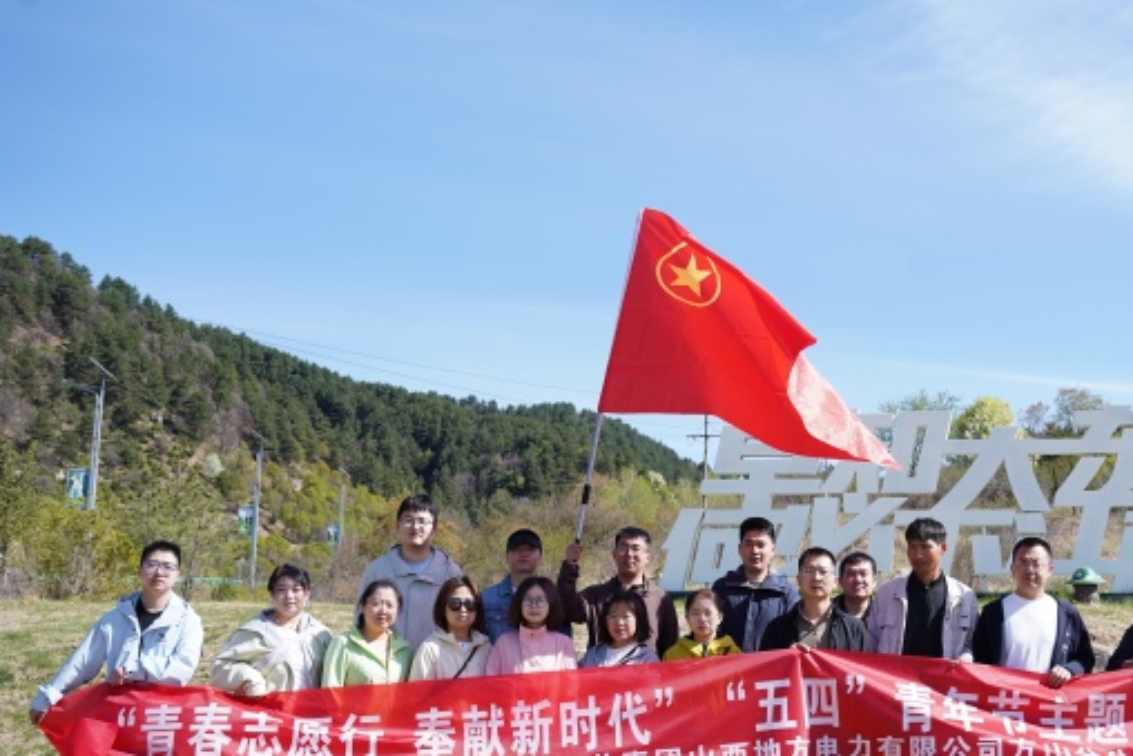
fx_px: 1641
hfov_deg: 37.7
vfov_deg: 25.8
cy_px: 511
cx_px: 761
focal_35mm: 52
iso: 100
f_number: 4.5
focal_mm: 36.8
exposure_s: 1/500
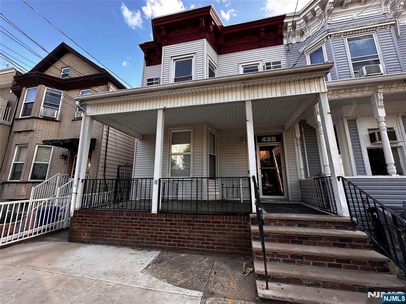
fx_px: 164
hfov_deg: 102.1
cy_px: 152
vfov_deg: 85.7
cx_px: 203
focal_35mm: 14
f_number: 2.2
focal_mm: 2.22
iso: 40
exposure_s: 1/206
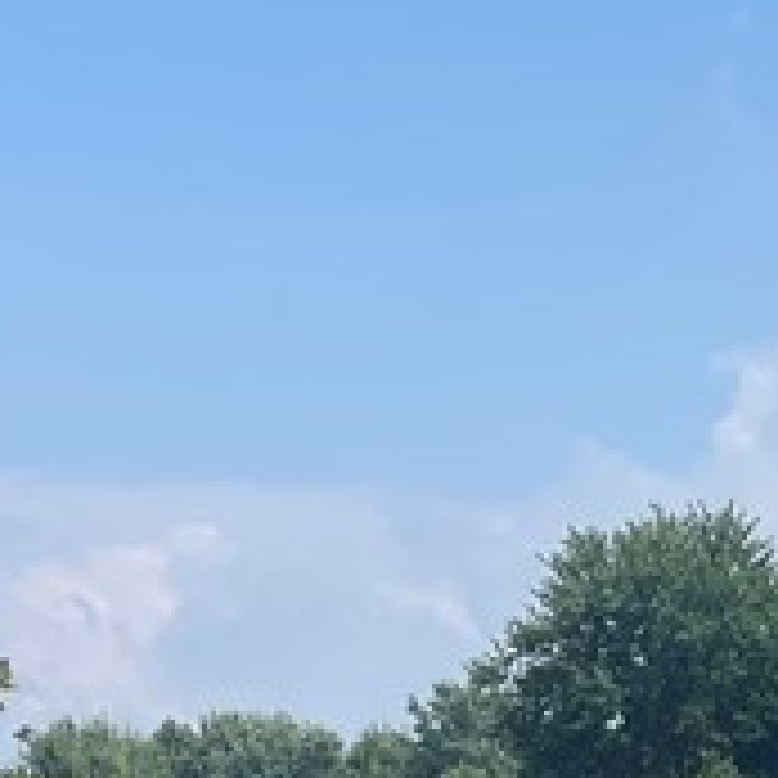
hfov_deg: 12.5
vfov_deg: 12.0
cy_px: 1327
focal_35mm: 136
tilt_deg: -4.2
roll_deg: -0.5
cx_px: 949
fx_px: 3458
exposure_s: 1/3509
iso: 32
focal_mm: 4.2
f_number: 1.6
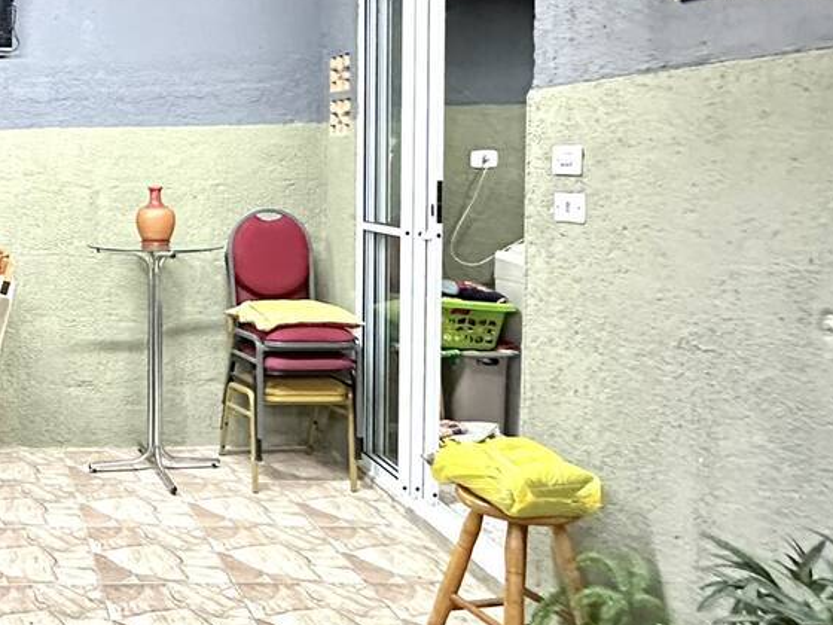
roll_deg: +0.3
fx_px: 866
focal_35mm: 36
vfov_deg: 39.1
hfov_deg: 42.2
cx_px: -51
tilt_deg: -1.8
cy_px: 198
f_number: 2.2
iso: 1000
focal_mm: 2.22
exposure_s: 1/40
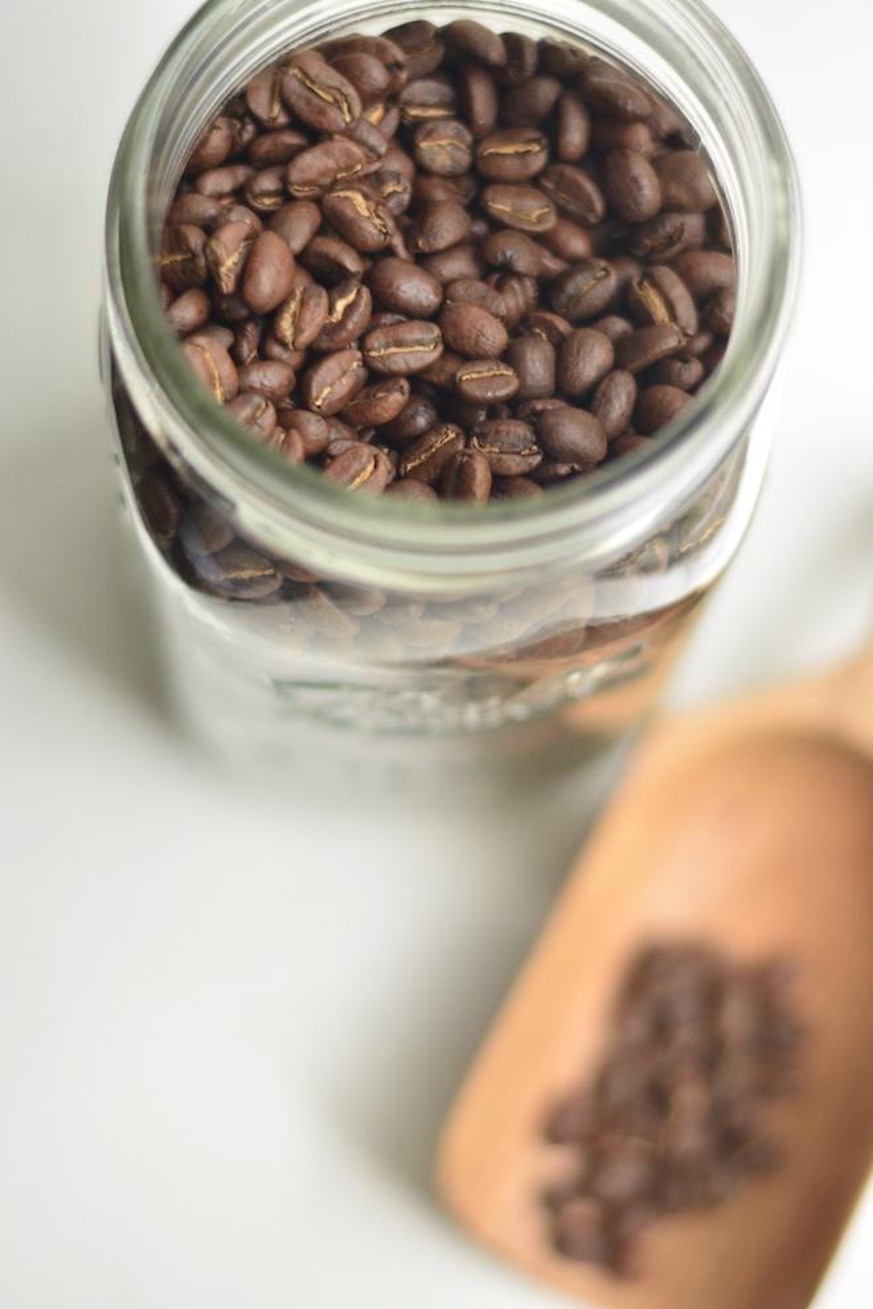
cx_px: 436
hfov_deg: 18.2
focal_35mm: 75
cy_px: 654
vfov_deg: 27.0
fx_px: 2728
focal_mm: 50
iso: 800
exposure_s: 1/160
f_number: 1.8
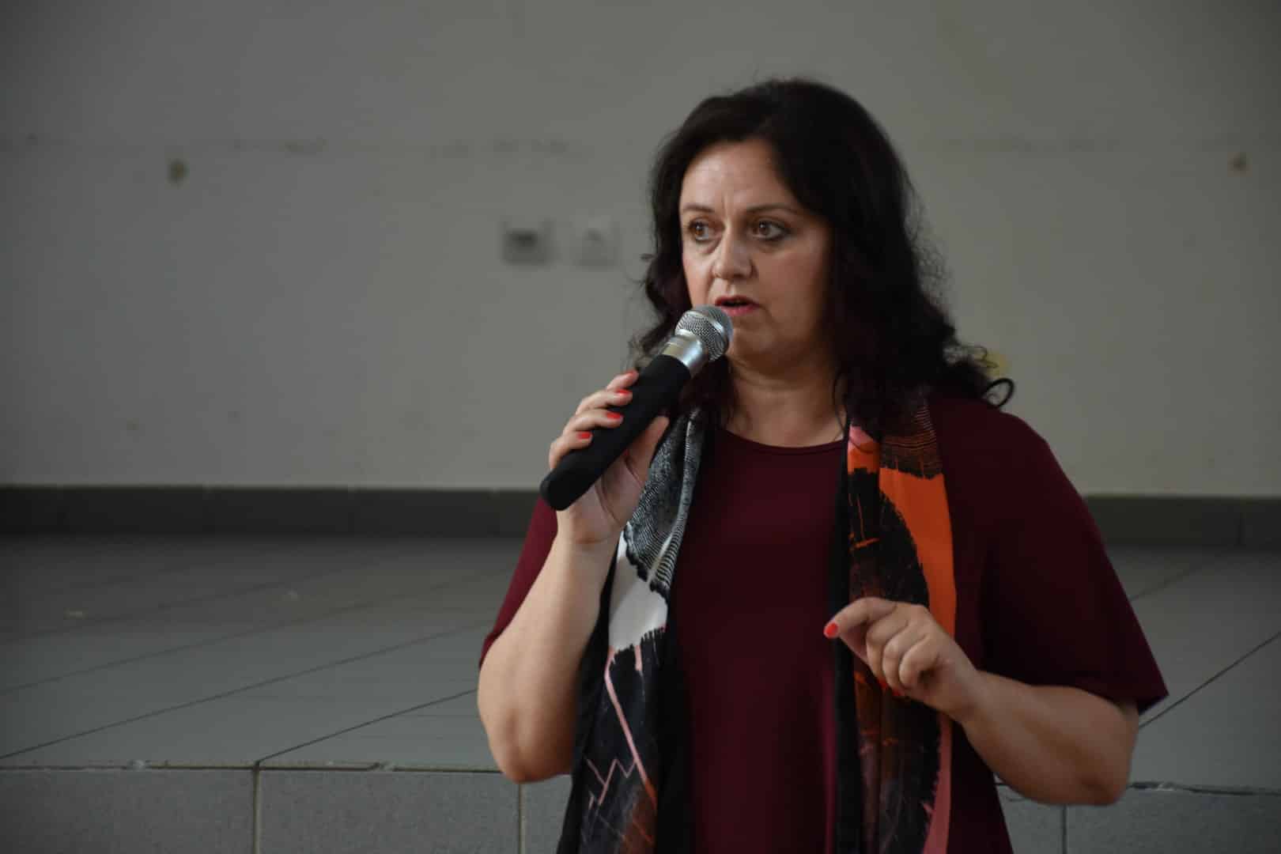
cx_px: 640
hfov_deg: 13.0
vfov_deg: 8.7
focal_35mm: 158
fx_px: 5604
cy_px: 427
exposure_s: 1/80
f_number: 5.6
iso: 640
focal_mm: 105
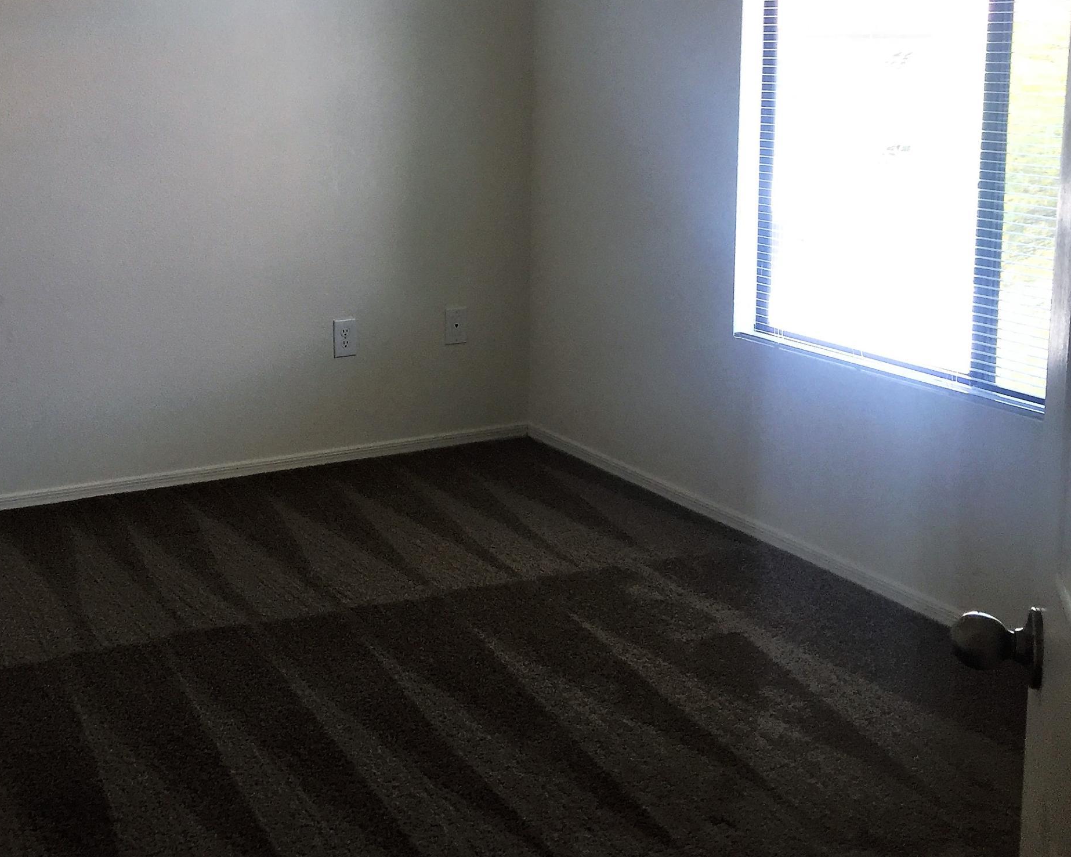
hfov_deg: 39.0
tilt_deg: -8.9
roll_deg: +1.1
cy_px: 251
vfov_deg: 32.3
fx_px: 1458
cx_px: 233
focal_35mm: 46
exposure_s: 1/120
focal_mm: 4.15
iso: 50
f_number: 2.2
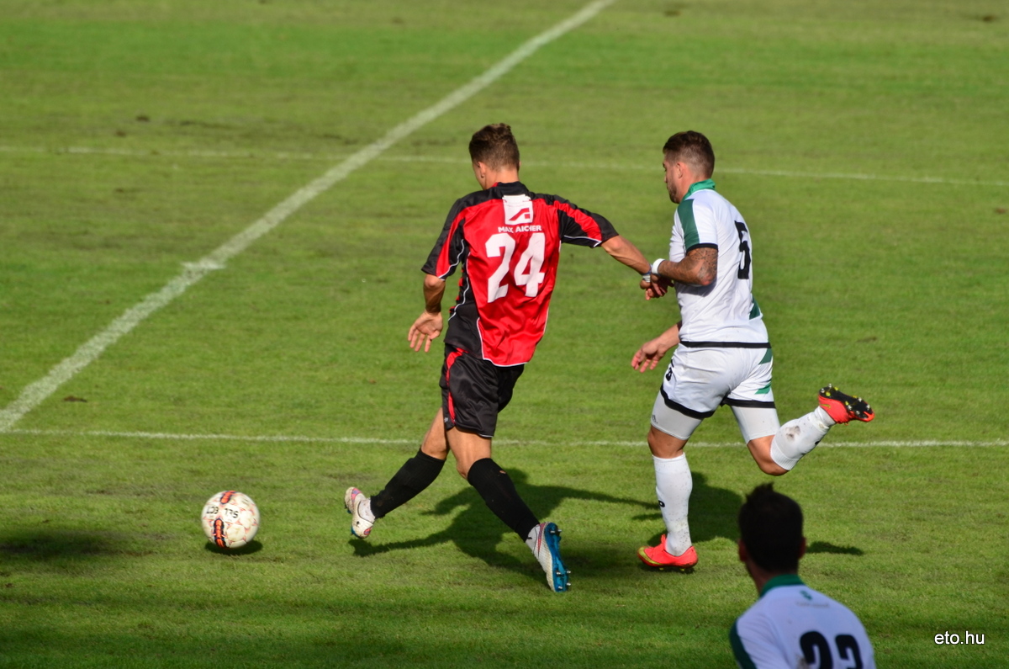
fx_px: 11329
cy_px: 334
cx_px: 504
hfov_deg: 5.1
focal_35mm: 405
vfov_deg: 3.4
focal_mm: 270
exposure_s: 1/1250
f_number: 6.3
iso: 200
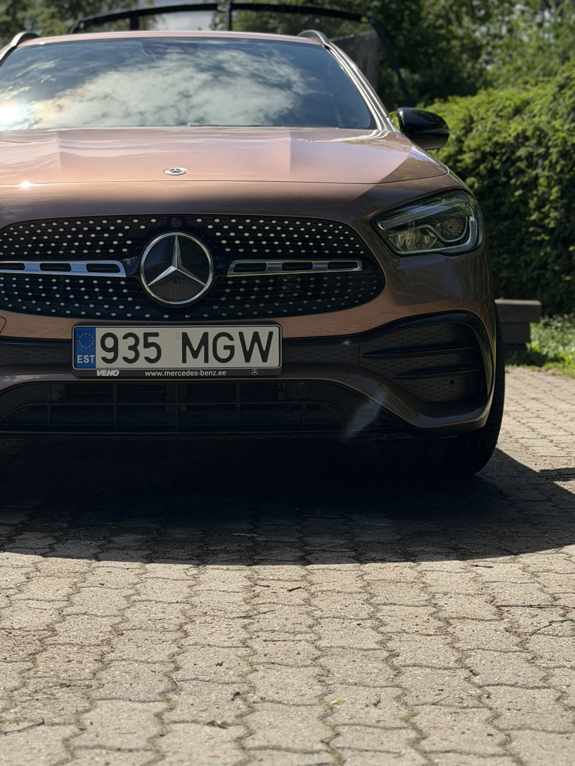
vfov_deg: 28.0
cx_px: 187
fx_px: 1528
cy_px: 247
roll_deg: +0.2
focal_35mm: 69
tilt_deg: +0.4
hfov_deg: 21.2
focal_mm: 6.76
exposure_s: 1/6024
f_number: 1.78
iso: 100
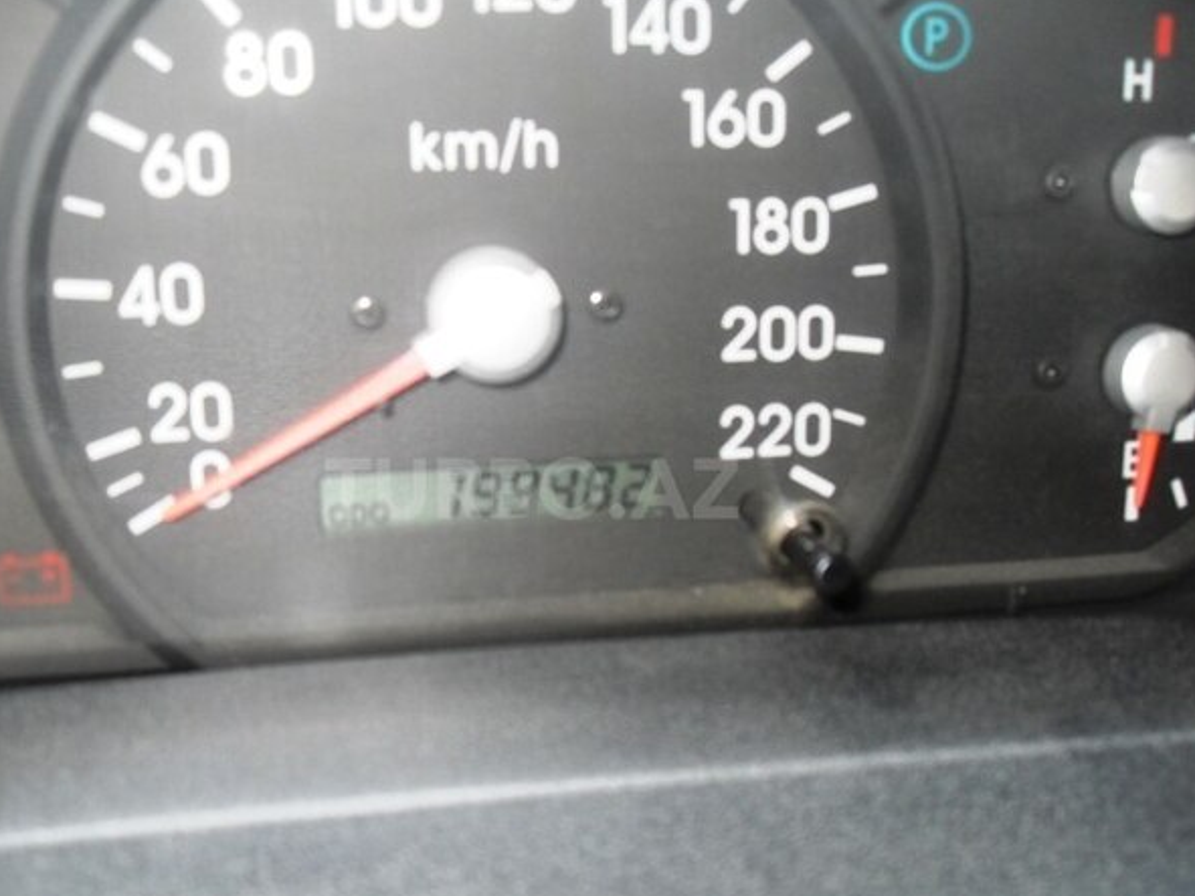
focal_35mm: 38
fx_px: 1312
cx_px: 532
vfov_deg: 37.7
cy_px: 488
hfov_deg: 48.9
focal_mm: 6.3
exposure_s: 1/45
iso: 100
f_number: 2.8
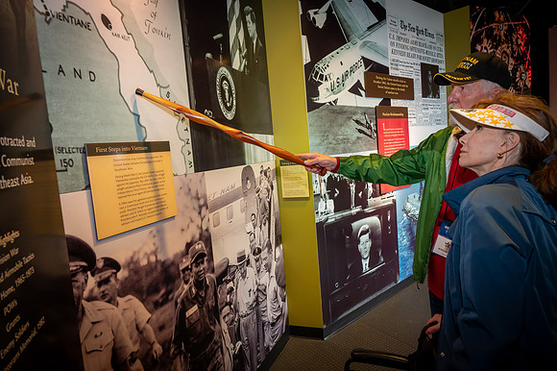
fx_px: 371
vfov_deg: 53.1
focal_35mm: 24
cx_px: 278
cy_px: 186
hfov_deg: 73.8
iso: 3200
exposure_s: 1/50
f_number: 5.6
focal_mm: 24
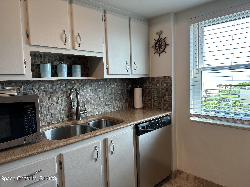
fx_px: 173
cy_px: 94
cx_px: 125
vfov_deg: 56.8
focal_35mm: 24
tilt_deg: -4.6
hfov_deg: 71.6
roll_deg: +1.8
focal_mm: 6.86
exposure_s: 1/120
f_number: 1.78
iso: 80
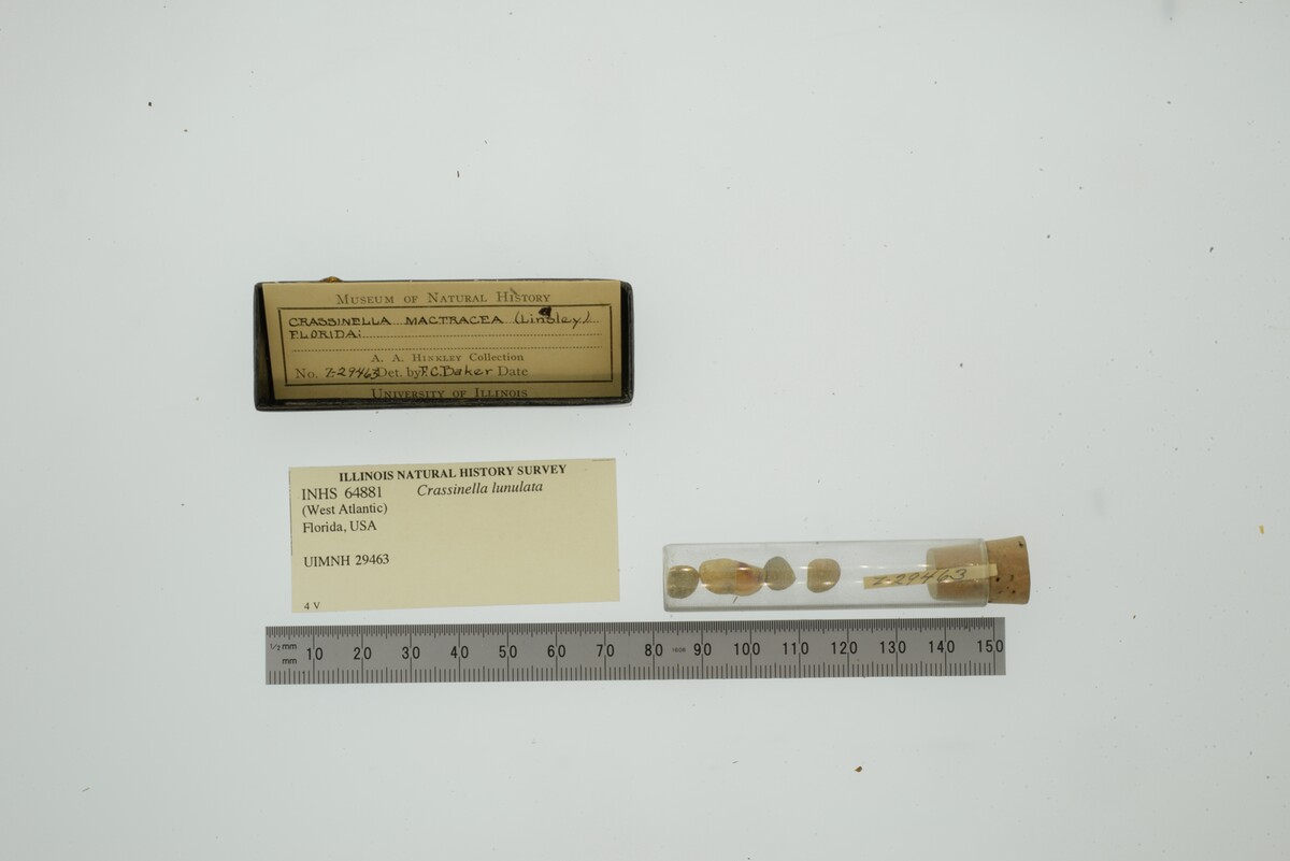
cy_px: 430
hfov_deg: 33.4
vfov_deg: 22.6
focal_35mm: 60
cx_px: 645
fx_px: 2151
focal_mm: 60
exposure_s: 1/13
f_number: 32
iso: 100
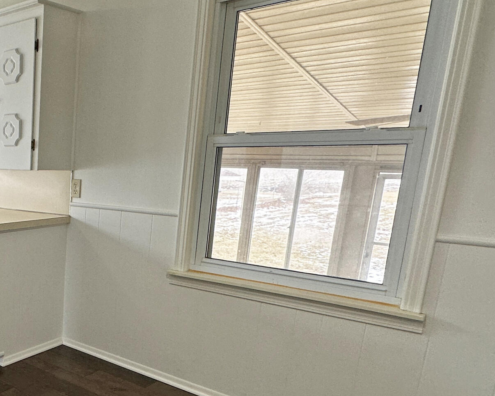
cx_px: 2
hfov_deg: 44.9
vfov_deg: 42.7
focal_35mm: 34
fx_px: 498
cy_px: 270
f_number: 2.2
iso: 100
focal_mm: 2.22
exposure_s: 1/120
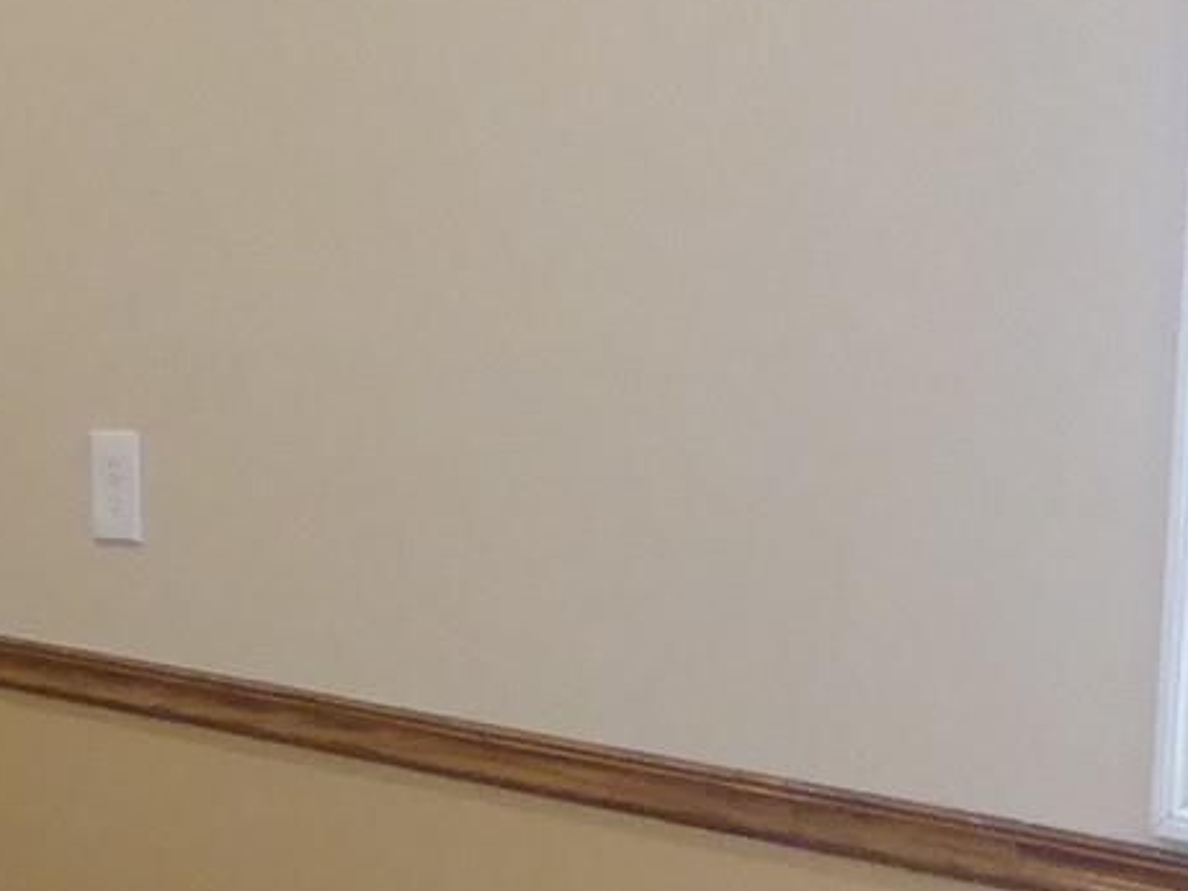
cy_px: 827
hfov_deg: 16.6
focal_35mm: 111
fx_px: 3810
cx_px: -428
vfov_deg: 13.2
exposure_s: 1/125
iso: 640
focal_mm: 4.3
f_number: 3.3
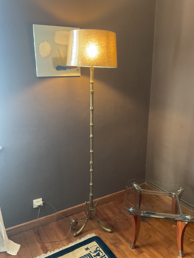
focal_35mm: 29
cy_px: 129
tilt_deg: -12.5
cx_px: 97
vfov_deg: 61.7
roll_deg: -0.1
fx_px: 217
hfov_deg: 48.2
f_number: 1.8
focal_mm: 3
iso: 200
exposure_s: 1/33
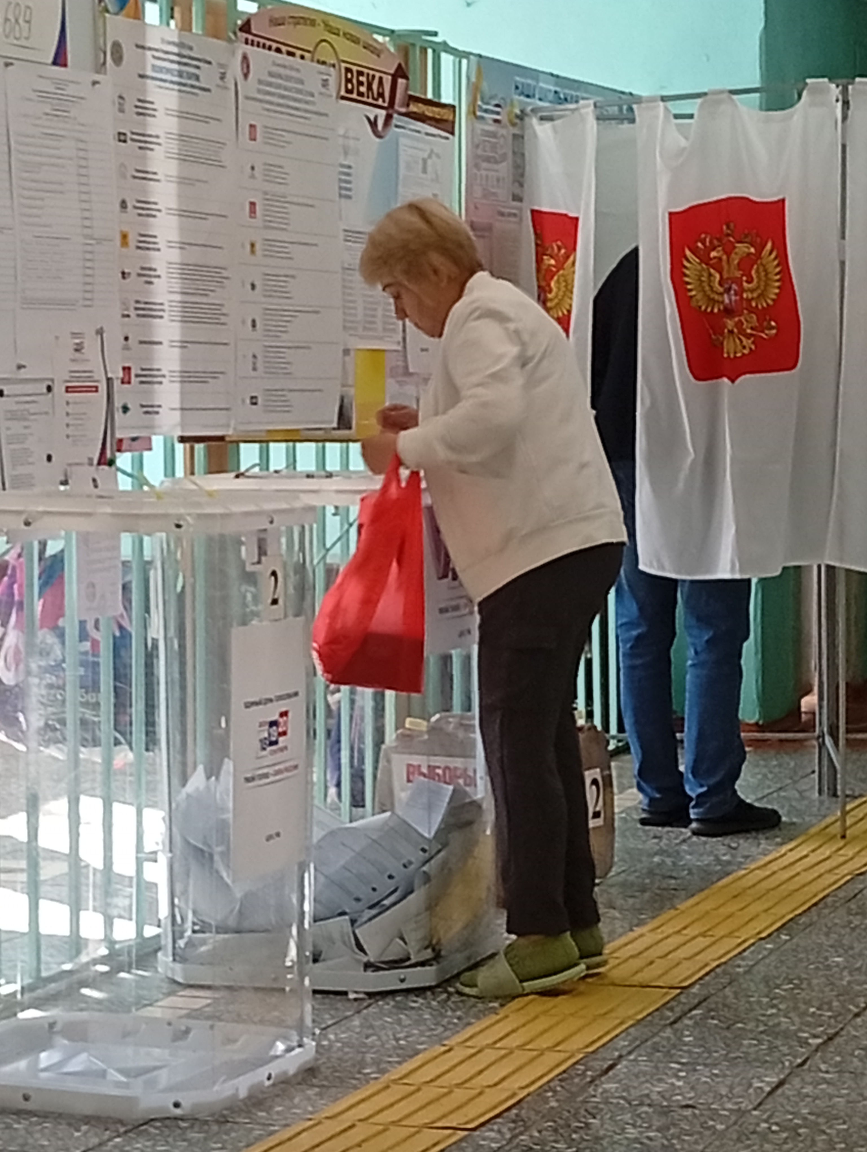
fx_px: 3265
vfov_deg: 20.0
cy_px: 576
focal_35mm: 98
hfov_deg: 15.1
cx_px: 434
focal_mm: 3.84
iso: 67
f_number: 1.8
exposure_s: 1/50
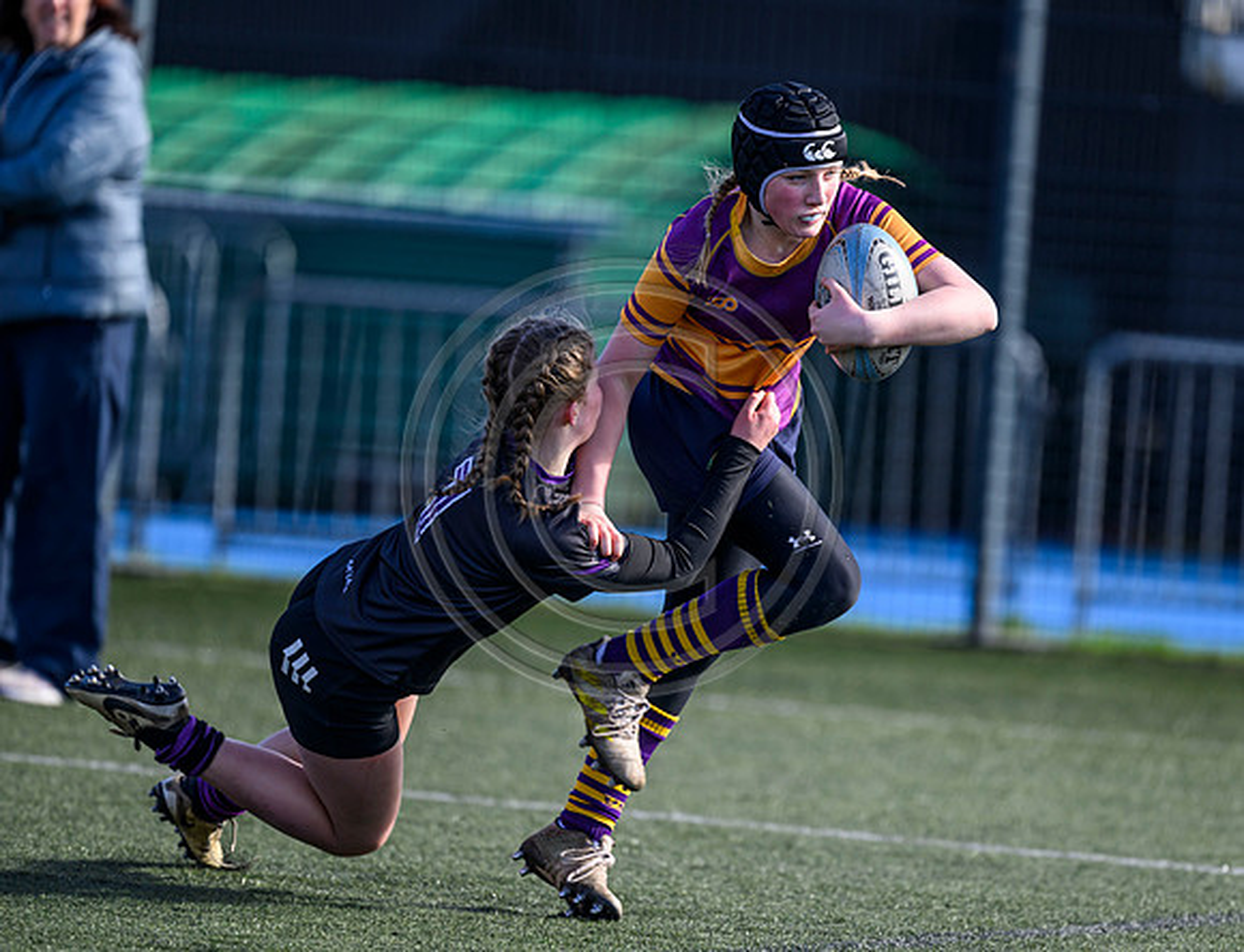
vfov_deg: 3.4
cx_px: 714
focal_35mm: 438
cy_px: 476
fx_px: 15873
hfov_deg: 4.5
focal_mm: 400
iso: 200
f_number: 3.2
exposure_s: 1/1250
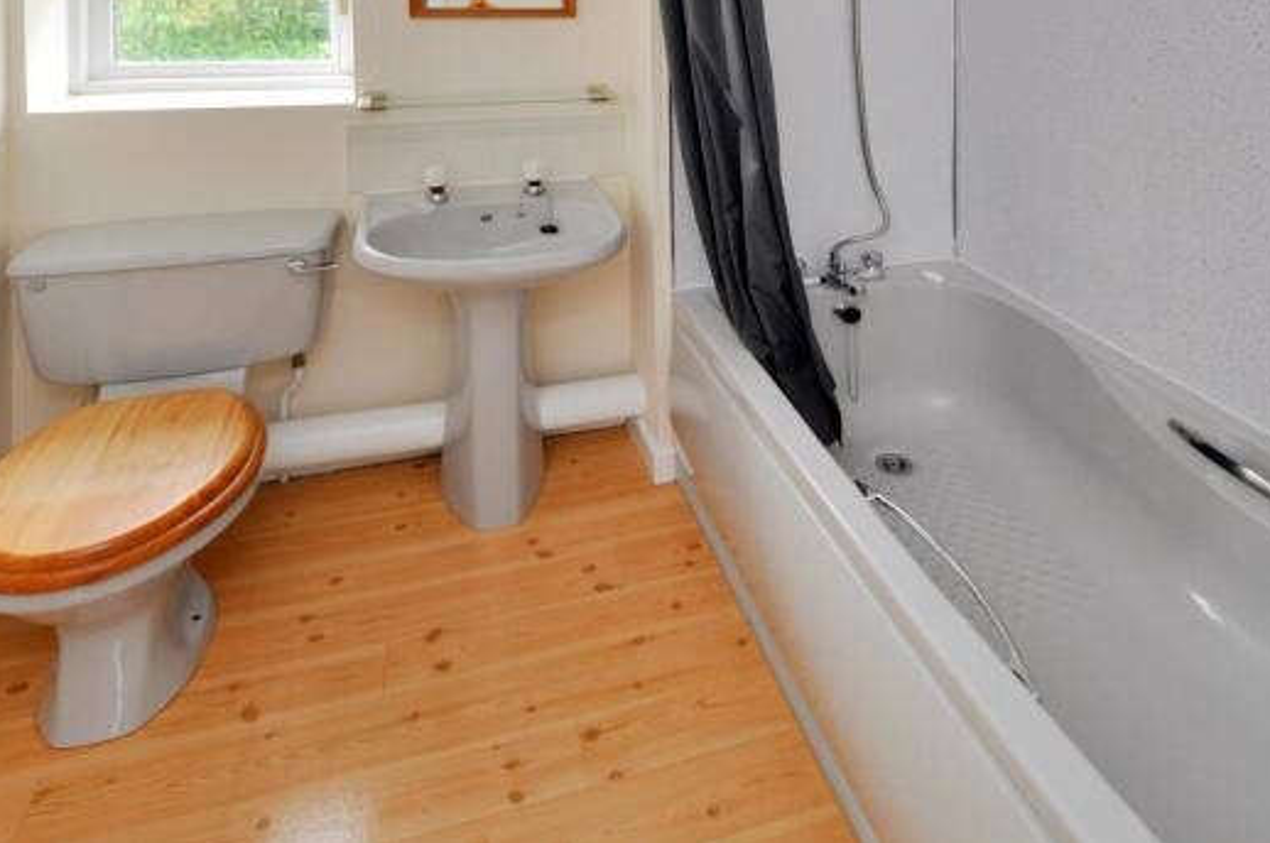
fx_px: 669
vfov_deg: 63.5
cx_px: 716
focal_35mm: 19
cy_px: 314
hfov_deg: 86.5
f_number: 4.8
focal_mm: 10
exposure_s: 1/90
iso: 400
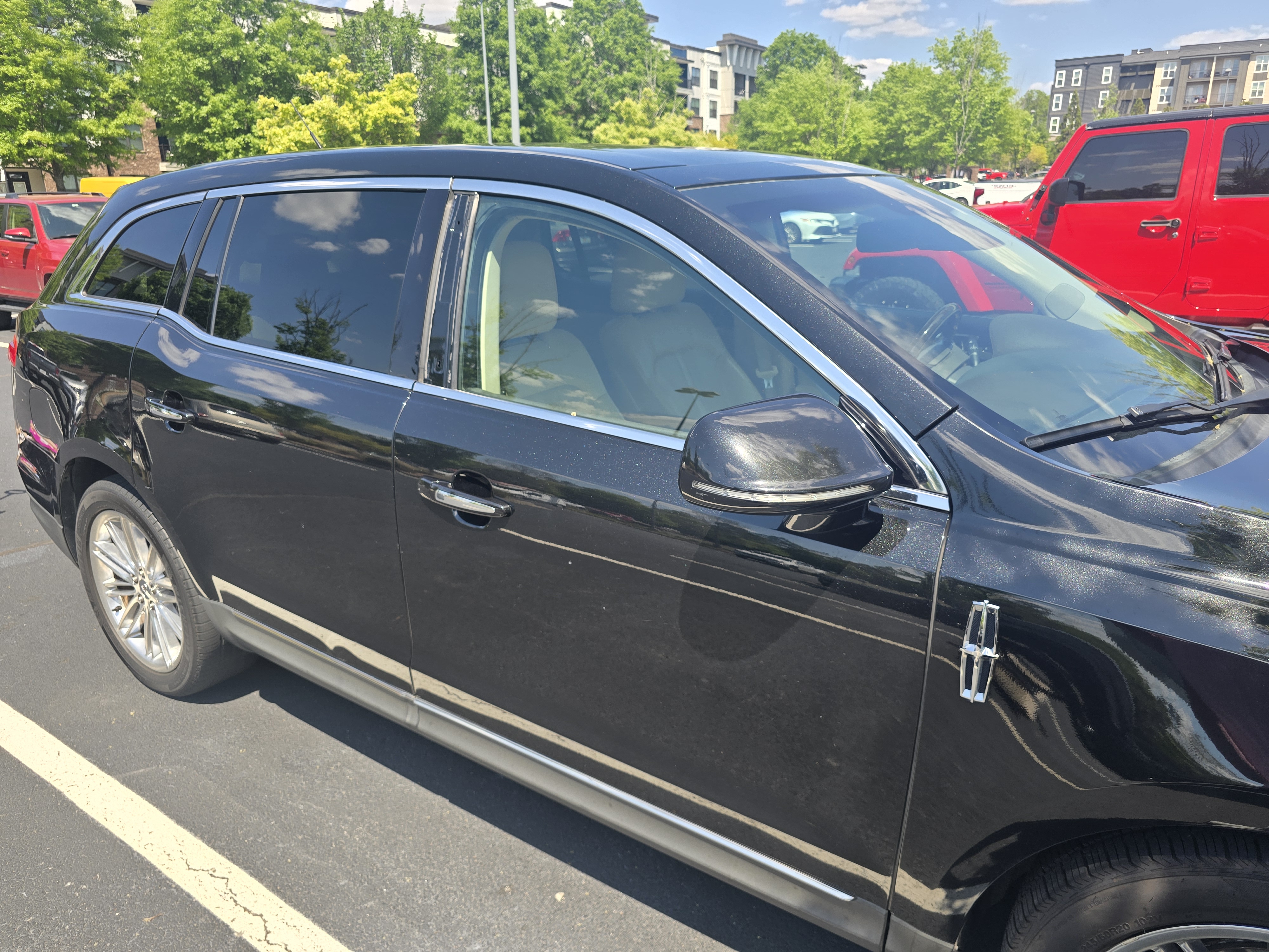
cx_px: 634
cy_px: 476
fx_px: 843
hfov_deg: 73.9
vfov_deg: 58.9
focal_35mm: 23
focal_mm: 6.3
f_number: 1.7
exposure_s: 1/418
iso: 12
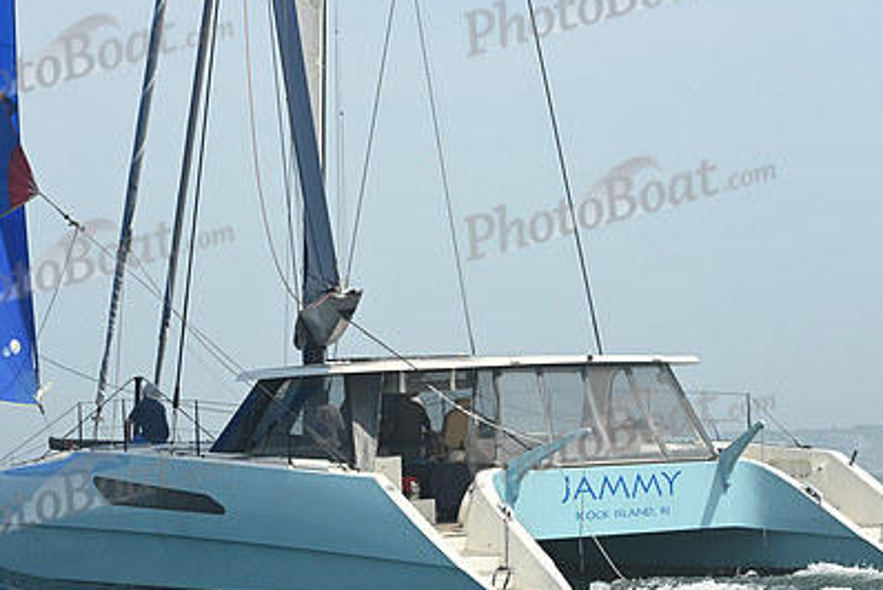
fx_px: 2504
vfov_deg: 13.4
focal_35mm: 102
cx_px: 351
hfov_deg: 20.0
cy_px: 349
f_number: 8
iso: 320
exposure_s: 1/1250
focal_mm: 70
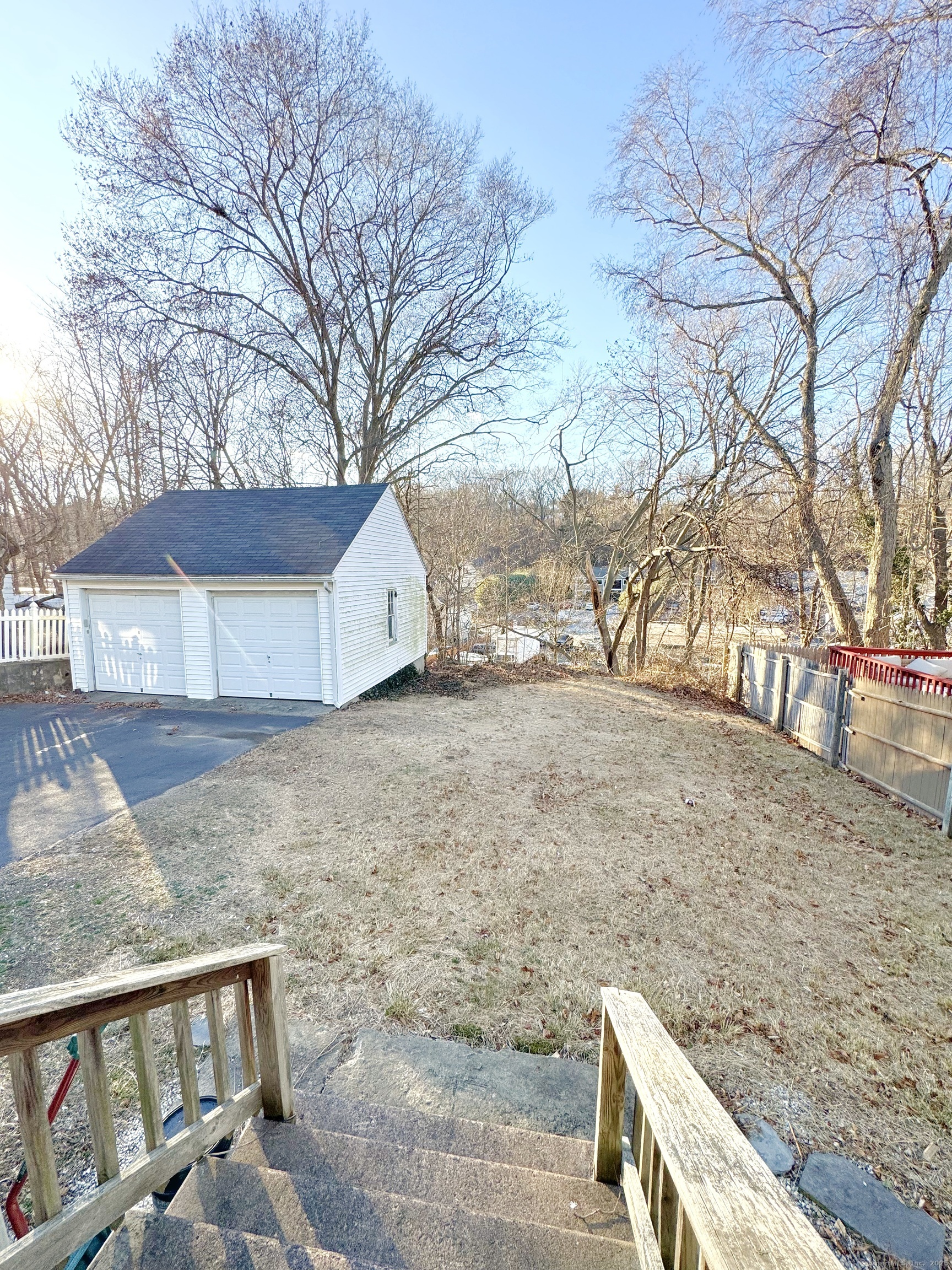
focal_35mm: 14
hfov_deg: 85.7
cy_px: 635
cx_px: 476
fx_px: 513
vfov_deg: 102.1
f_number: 2.2
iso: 40
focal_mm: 2.22
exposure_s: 1/340
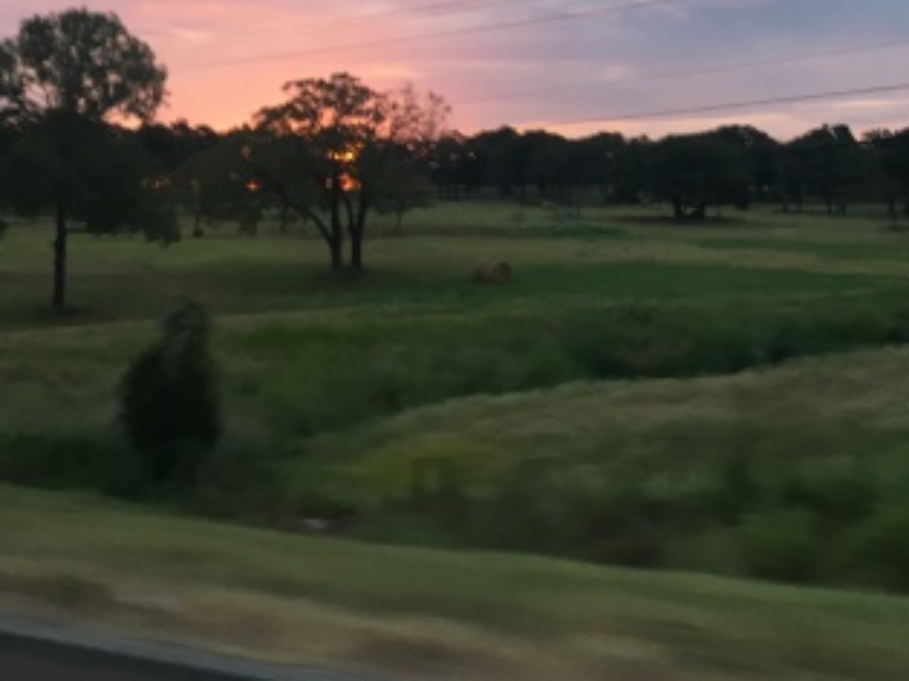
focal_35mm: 59
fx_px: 1549
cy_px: 55
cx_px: 791
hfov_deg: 31.4
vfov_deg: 24.0
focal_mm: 4.15
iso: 50
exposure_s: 1/30
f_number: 2.2
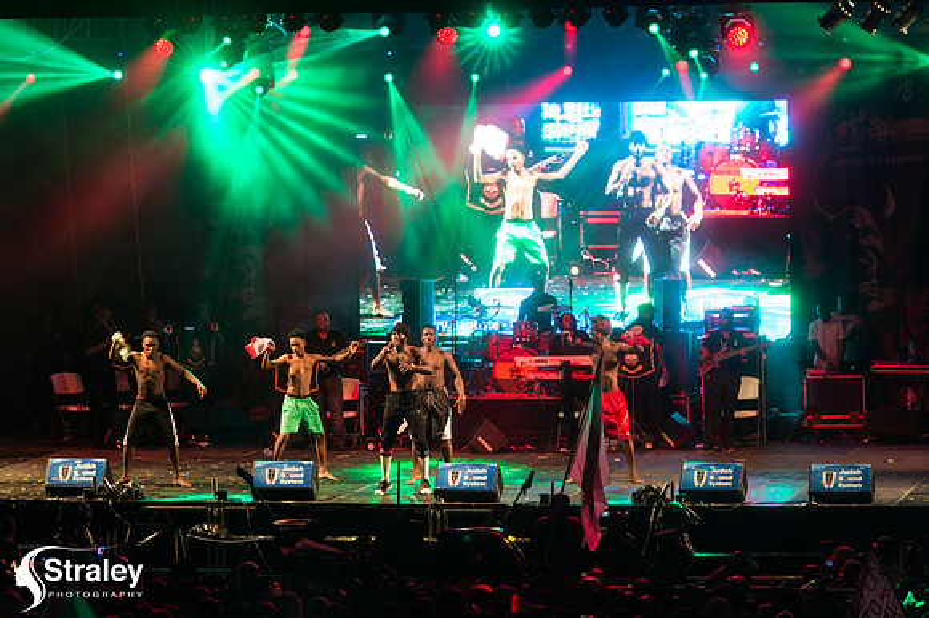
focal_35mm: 185
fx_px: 4771
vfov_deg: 7.4
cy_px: 309
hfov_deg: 11.1
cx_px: 464
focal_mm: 185
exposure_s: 1/200
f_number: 5.6
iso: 3200
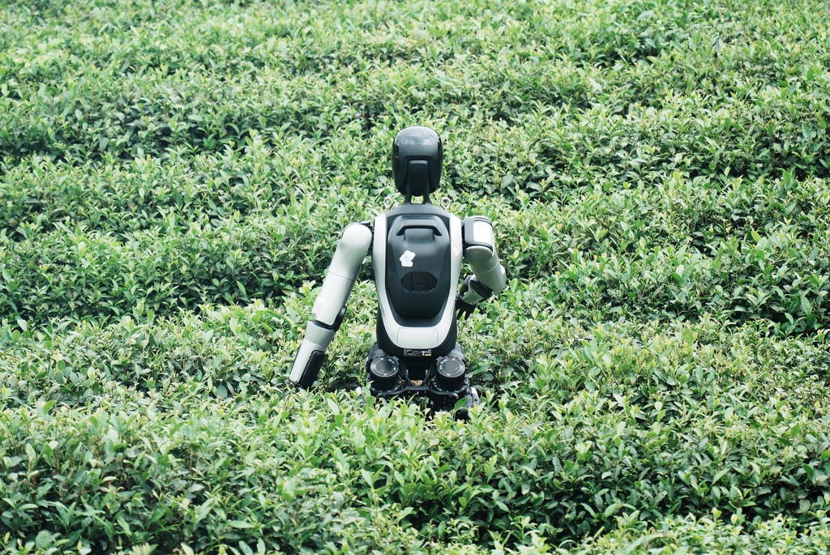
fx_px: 4110
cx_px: 415
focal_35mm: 178
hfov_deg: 11.5
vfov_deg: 7.7
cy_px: 278
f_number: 6.3
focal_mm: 178.1
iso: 160
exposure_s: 1/200
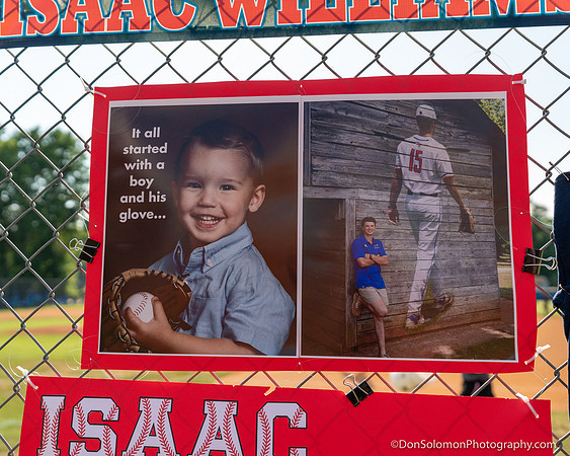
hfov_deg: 47.6
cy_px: 228
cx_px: 285
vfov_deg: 38.9
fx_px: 646
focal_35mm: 38
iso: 400
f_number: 3.5
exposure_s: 1/4000
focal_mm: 34
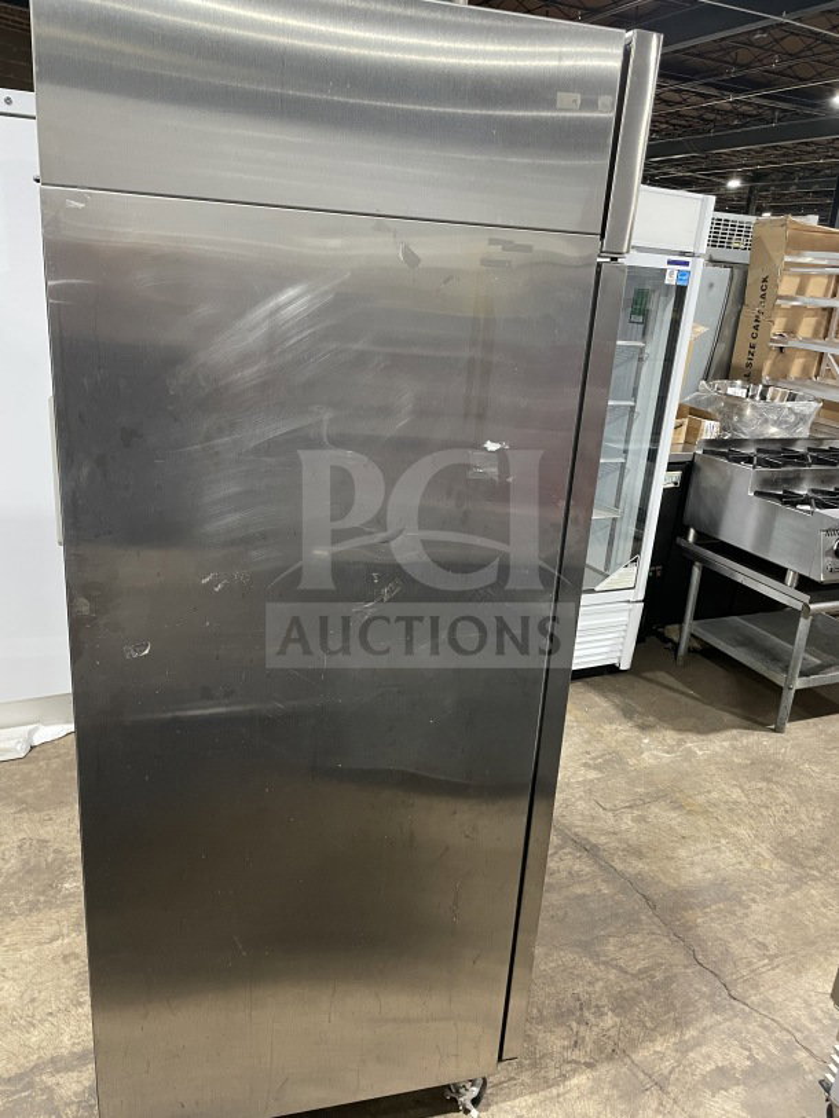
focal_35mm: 26
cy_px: 559
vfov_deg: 67.3
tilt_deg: -17.1
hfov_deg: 53.1
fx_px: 840
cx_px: 420
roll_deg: -2.8
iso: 400
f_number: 1.6
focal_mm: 4.2
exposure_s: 1/60
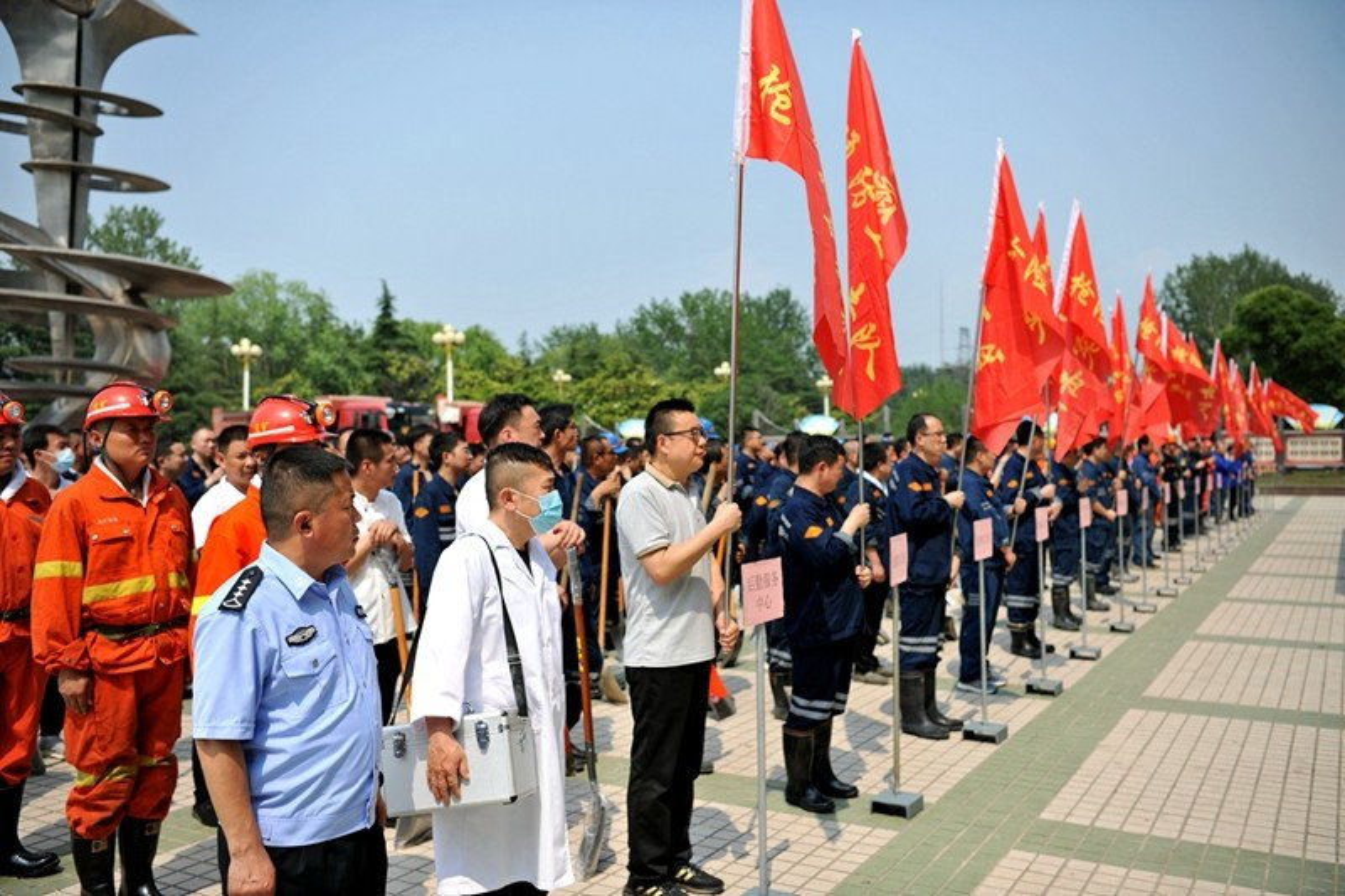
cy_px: 448
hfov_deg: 58.7
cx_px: 672
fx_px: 1195
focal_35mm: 32
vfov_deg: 41.1
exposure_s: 1/1000
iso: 125
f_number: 3.2
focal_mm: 32
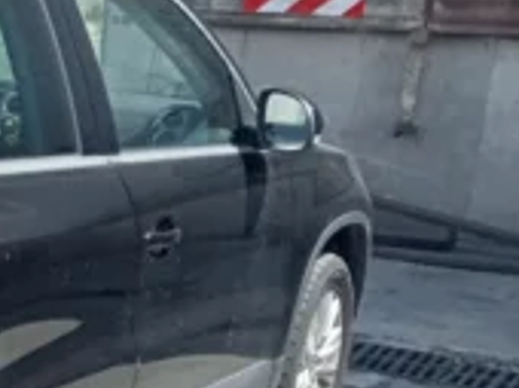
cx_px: -379
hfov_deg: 16.9
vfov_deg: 14.8
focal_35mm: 99
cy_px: 290
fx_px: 1482
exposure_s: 1/501
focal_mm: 3.46
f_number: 2.2
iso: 100
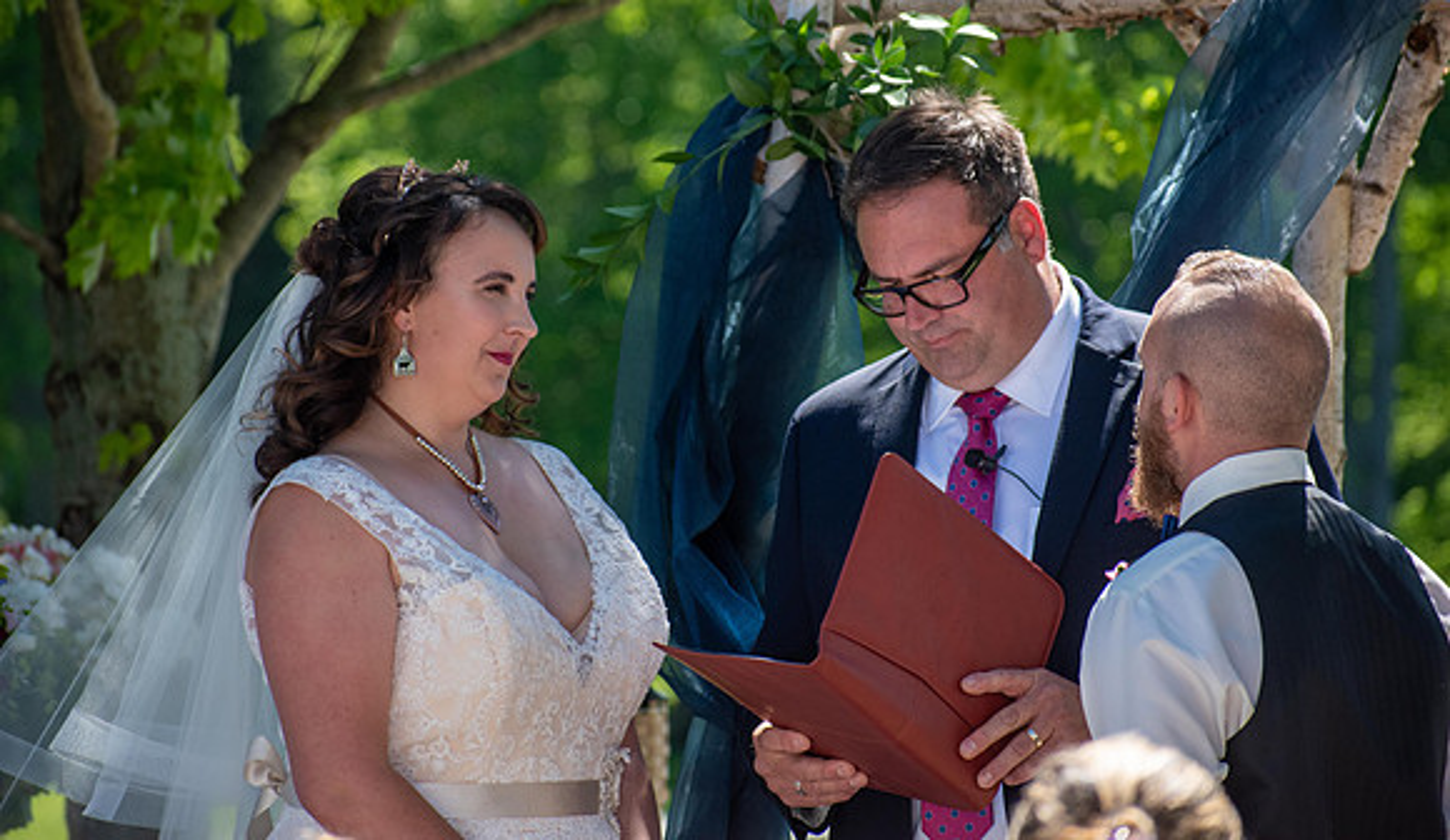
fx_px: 9365
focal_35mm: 242
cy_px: 357
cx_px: 725
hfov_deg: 8.9
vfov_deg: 5.1
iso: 400
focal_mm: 155
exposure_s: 1/1250
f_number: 5
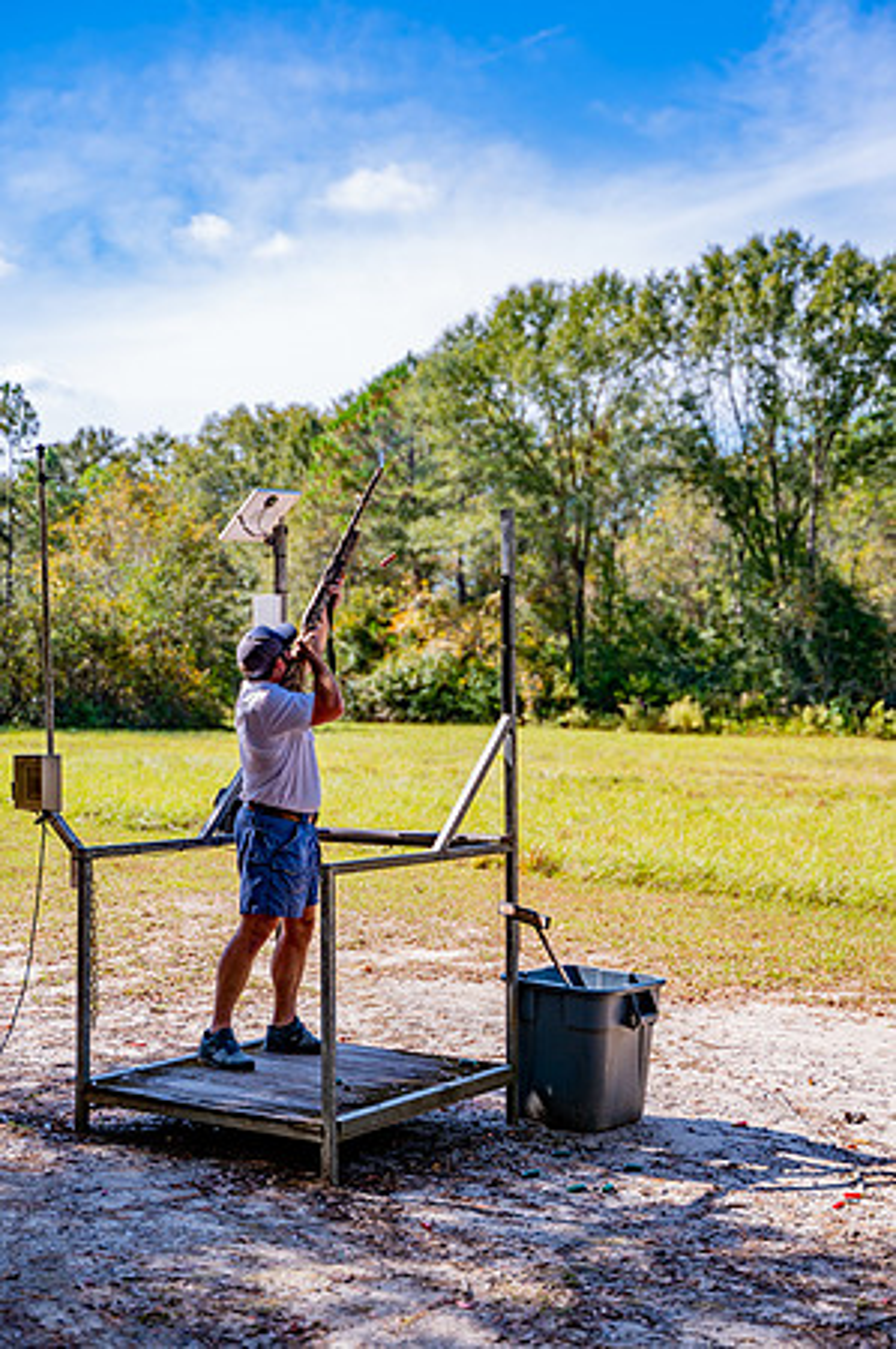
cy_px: 674
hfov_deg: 28.0
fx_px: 1796
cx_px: 448
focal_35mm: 48
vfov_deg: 41.2
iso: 100
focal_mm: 48
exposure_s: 1/1000
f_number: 2.8
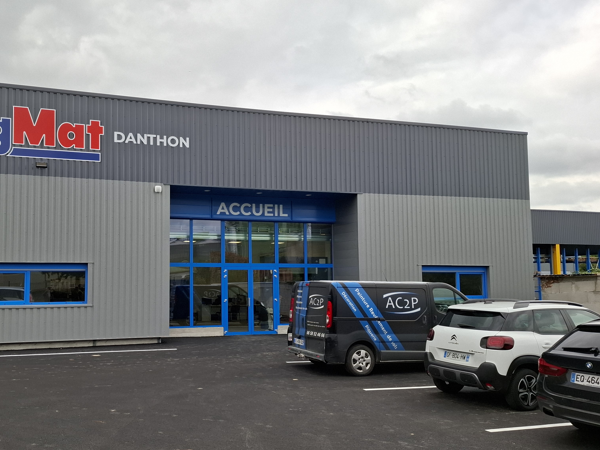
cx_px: 220
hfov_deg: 57.5
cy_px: 256
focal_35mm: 31
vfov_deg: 45.3
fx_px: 537
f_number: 1.8
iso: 50
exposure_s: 1/810
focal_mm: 5.54
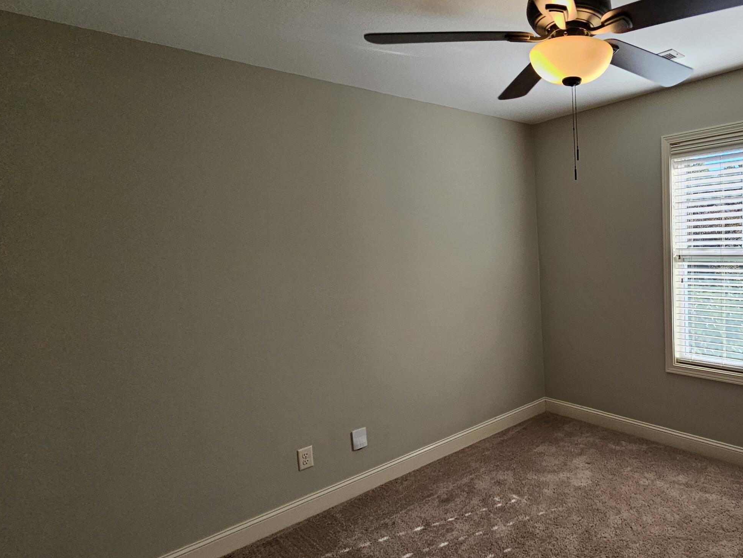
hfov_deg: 75.9
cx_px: 555
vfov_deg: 66.0
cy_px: 282
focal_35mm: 20
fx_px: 429
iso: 160
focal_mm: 2.2
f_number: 2.2
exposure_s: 1/359
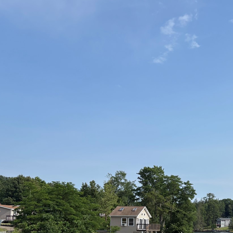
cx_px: 280
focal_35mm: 57
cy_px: 192
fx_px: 434
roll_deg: +0.7
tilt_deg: +4.2
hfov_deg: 26.6
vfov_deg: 29.3
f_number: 1.6
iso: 50
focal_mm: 5.96
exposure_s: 1/4329
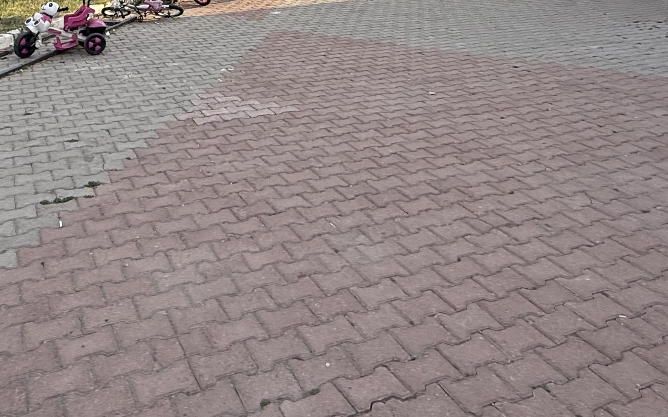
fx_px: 674
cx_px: 270
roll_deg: -0.4
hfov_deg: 52.4
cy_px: -133
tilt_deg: +6.1
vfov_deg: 28.1
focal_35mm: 37
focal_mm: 2.22
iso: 50
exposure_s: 1/694
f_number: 2.2
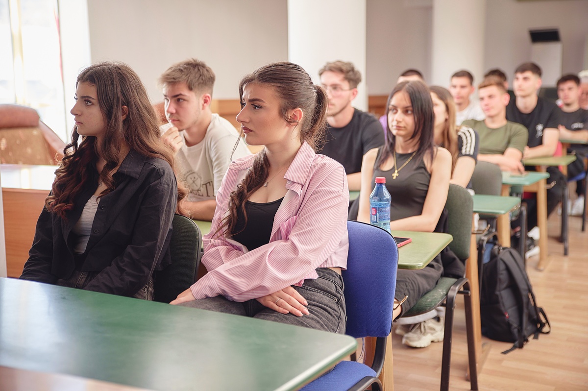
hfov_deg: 41.1
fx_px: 783
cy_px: 196
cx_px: 294
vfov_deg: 28.0
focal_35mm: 48
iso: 280
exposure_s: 1/100
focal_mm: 48
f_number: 2.8
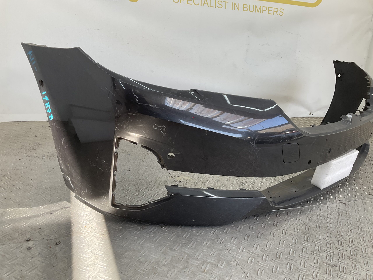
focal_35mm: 29
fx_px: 312
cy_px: 140
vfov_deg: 48.2
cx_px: 186
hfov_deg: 61.7
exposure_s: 1/130
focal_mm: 3
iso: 16
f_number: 1.8
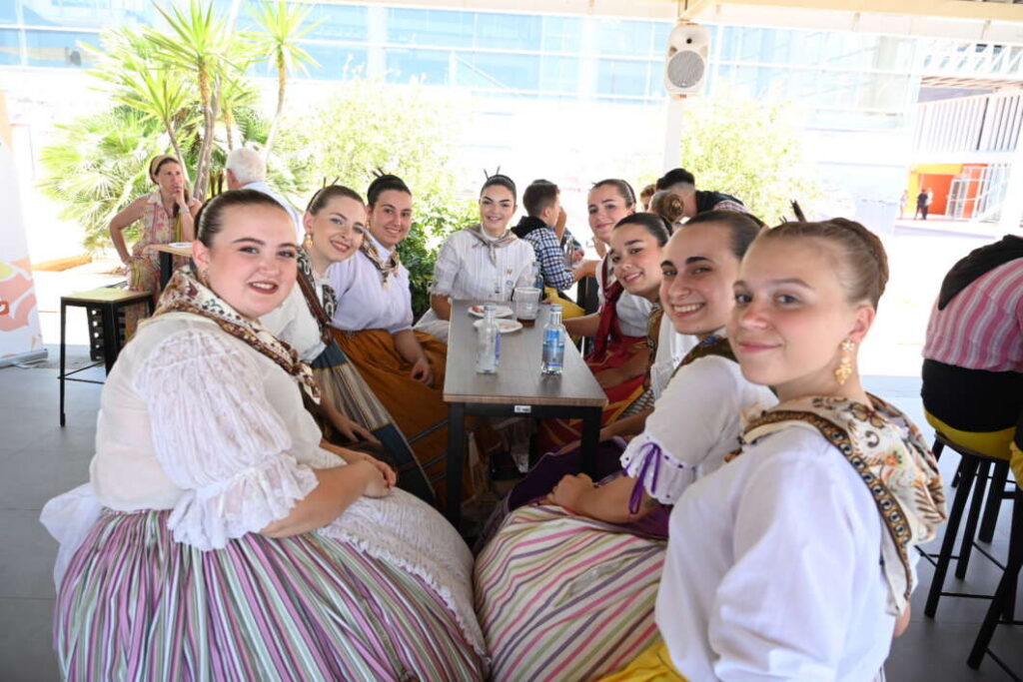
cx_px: 512
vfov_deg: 53.1
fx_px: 682
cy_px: 341
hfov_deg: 73.7
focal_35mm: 24
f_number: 5
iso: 400
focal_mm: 24
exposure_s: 1/160
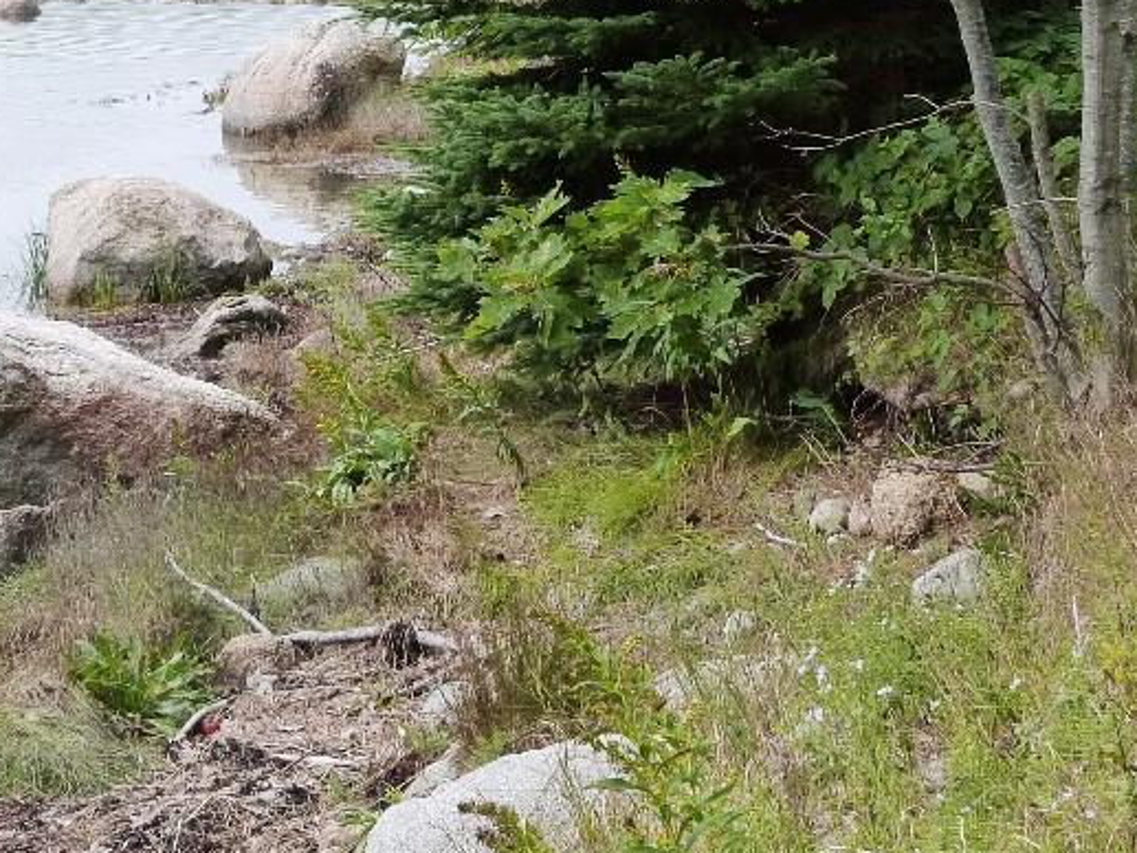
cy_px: 198
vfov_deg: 14.9
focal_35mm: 99
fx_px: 3253
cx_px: 341
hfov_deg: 19.7
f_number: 5
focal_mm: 9
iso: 160
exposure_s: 1/200
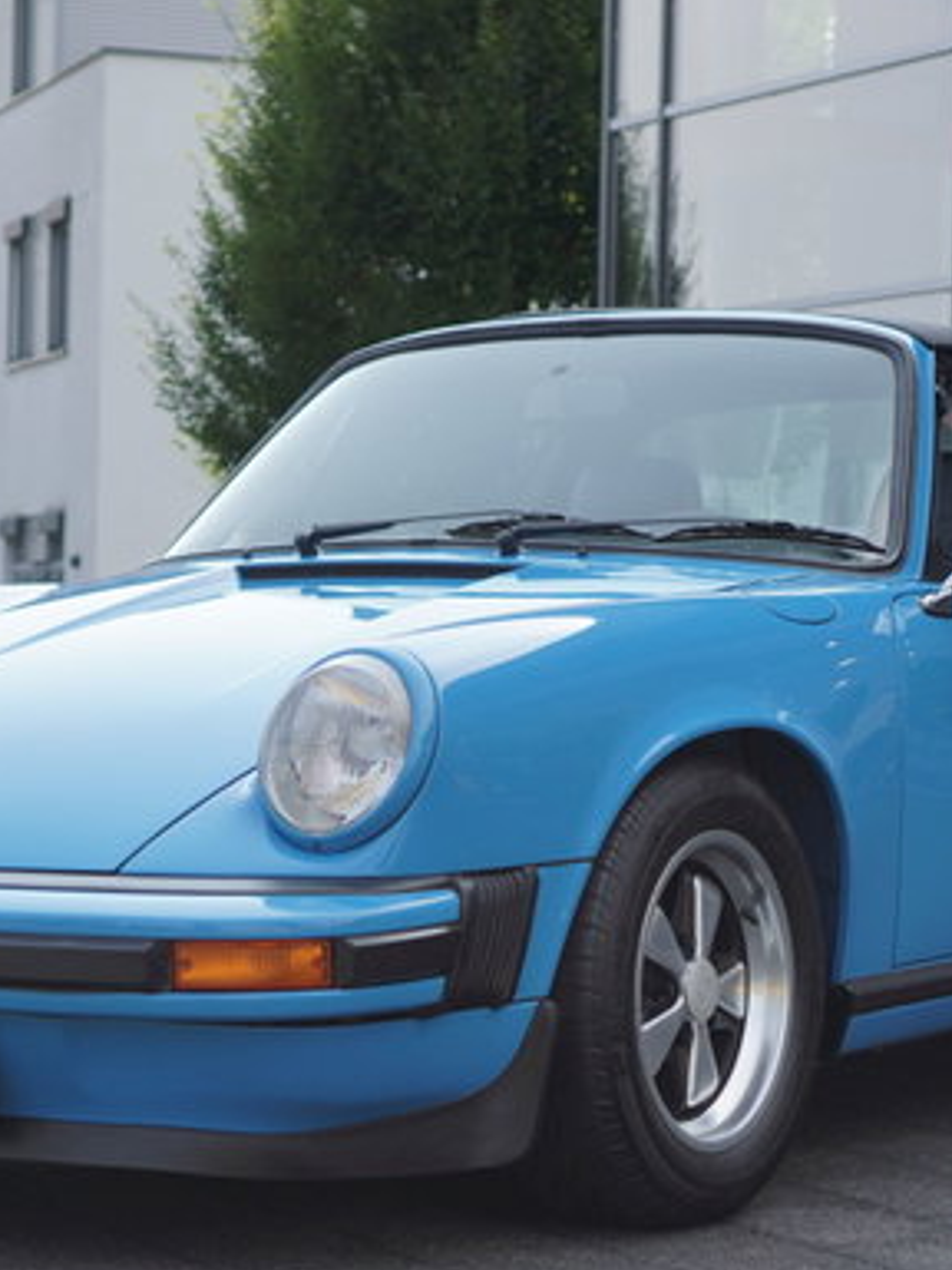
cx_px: 511
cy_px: 784
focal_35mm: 101
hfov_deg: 14.7
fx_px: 3702
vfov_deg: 19.4
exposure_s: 1/1250
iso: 160
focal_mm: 35
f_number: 3.2
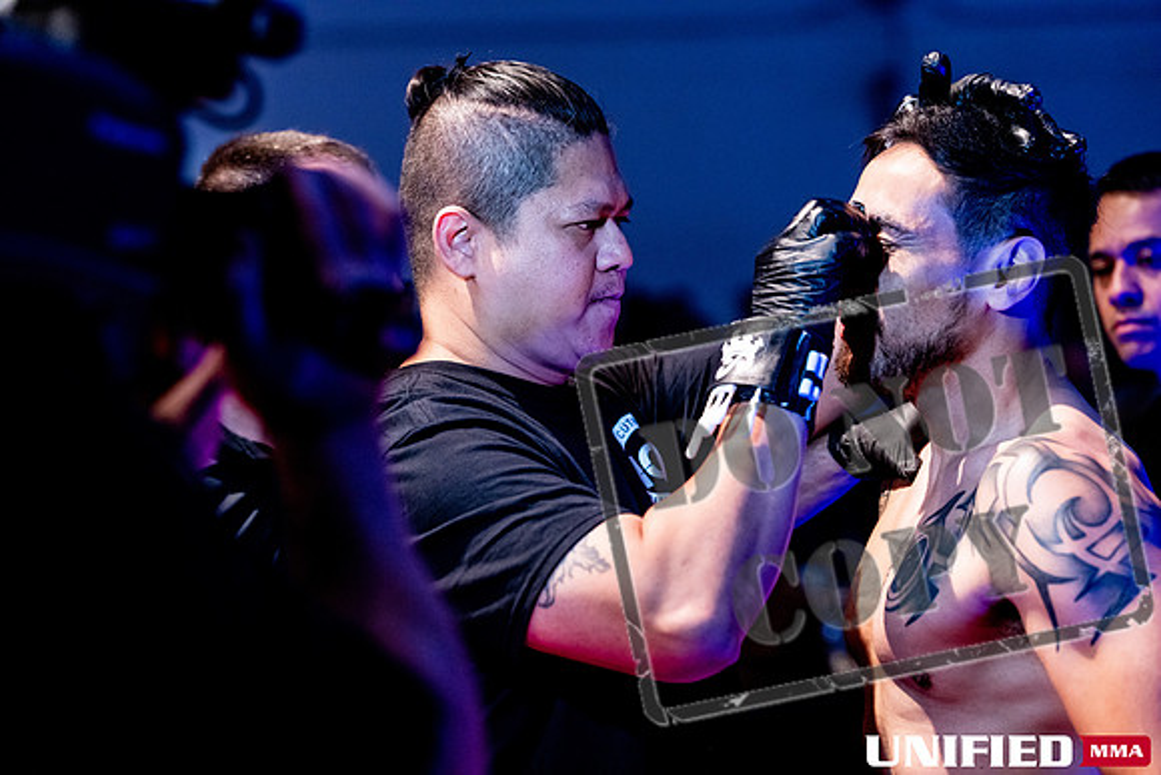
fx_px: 2774
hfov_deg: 23.6
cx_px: 580
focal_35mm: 86
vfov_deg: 15.9
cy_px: 388
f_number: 2.8
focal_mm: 86
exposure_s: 1/500
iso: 3200
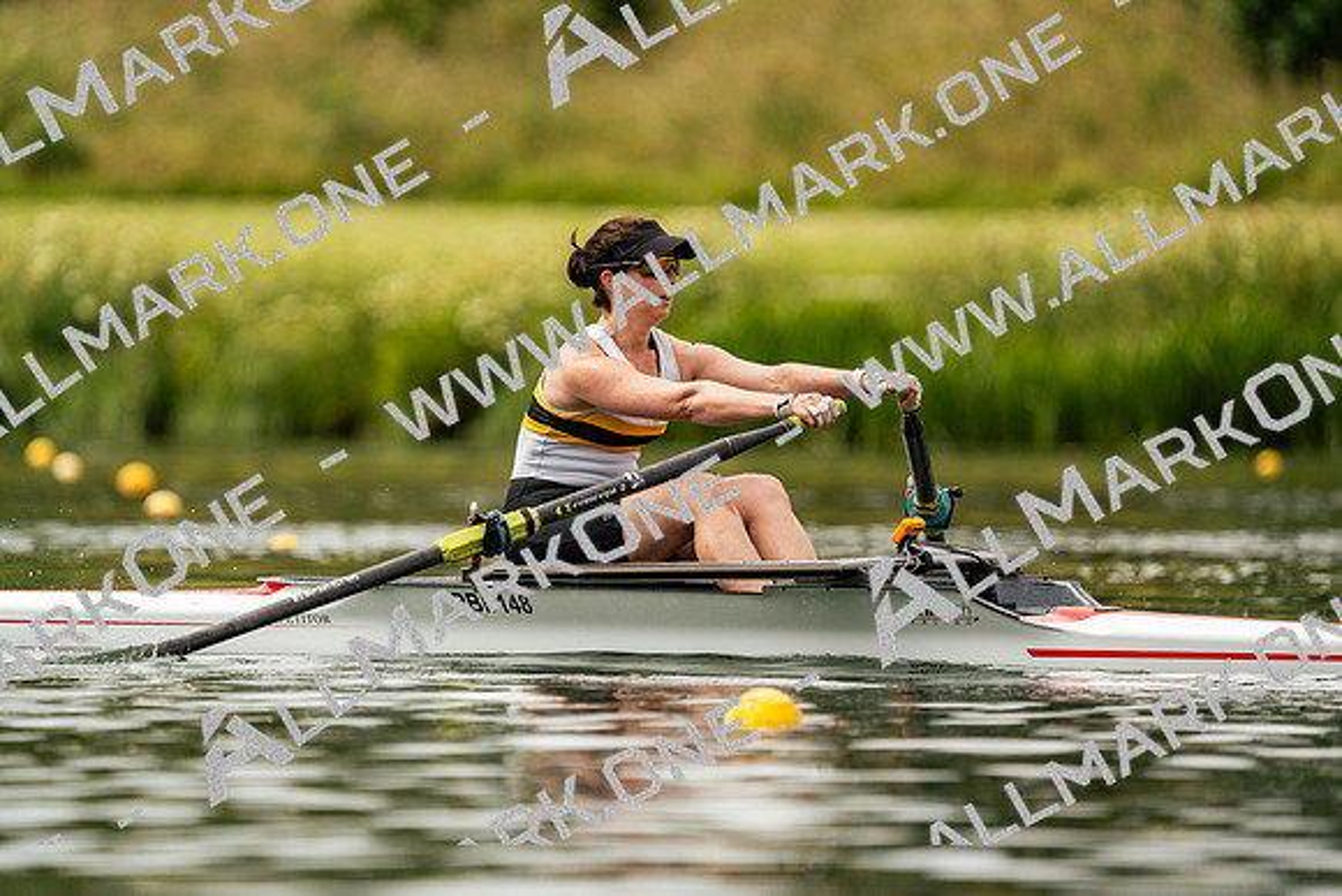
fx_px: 19090
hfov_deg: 4.0
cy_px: 448
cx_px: 671
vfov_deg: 2.7
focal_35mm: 512
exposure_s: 1/2000
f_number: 6.3
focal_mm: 512
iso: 320
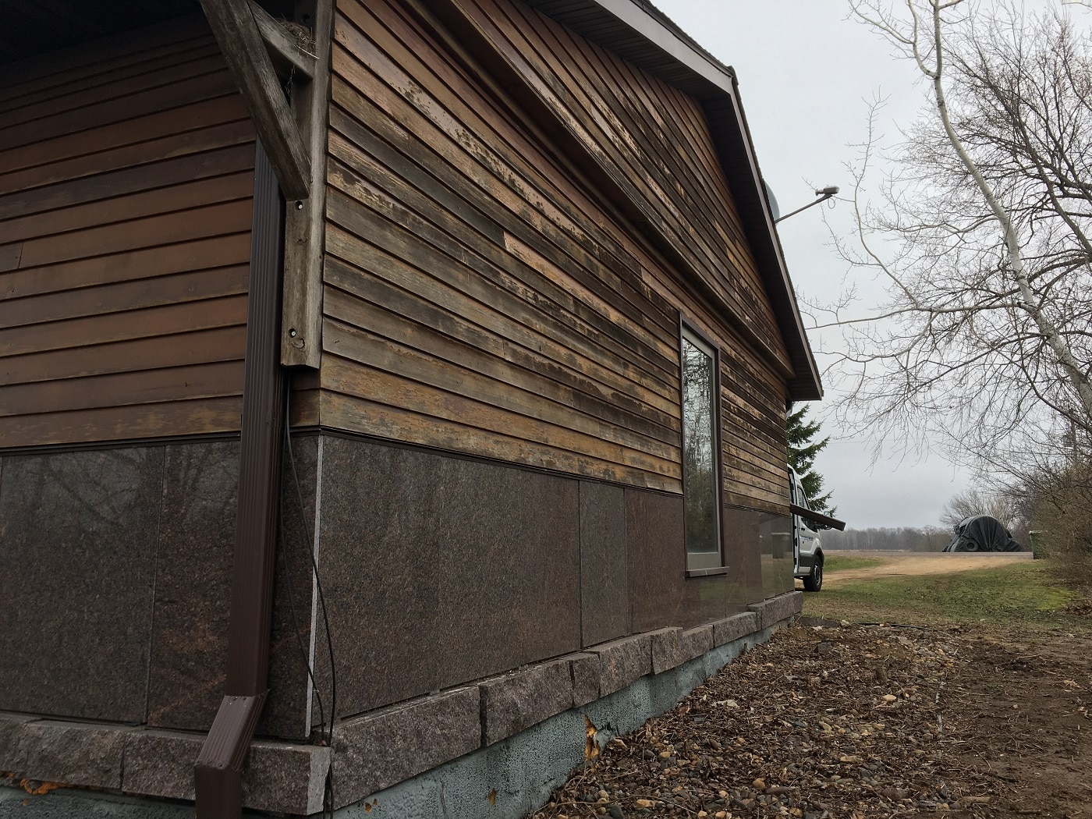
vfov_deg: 48.2
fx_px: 915
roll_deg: -0.3
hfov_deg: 61.7
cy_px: 410
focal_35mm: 29
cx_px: 546
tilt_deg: +8.4
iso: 25
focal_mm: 4.15
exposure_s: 1/336
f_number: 2.2
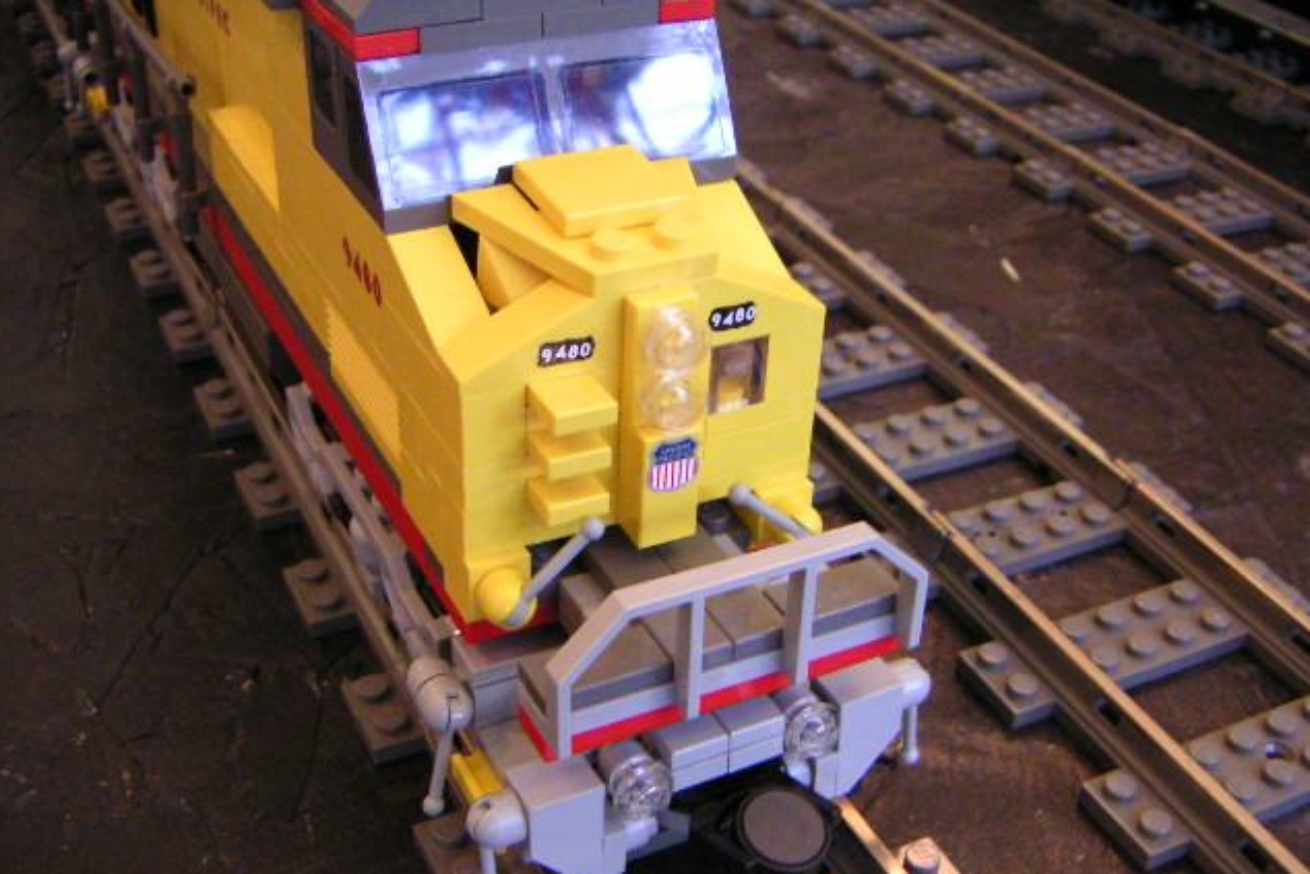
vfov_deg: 31.9
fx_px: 1529
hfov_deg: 46.4
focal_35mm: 42
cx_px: 655
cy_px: 492
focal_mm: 5.3
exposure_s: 1/45
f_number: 2.9
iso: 400
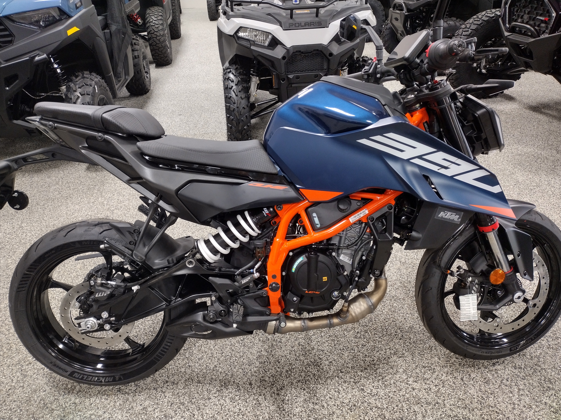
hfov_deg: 65.3
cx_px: 280
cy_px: 210
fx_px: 438
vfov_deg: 51.4
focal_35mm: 27
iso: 441
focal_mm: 4.71
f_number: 1.7
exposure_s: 1/40
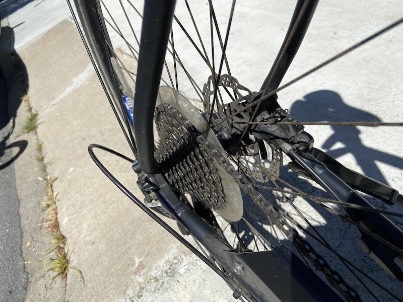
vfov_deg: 53.1
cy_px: 151
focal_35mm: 26
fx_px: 303
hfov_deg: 67.3
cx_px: 202
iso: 32
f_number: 1.8
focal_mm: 4.25
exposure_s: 1/4608
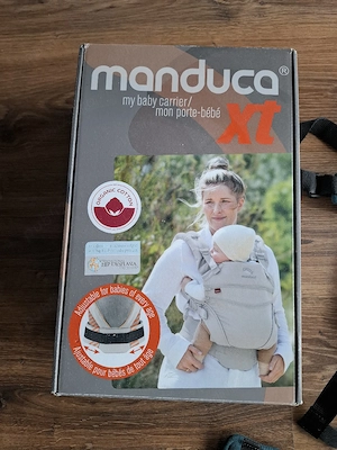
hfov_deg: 58.9
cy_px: 225
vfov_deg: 73.9
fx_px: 299
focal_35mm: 23
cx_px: 168
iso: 100
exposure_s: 1/100
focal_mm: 5.54
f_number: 1.8
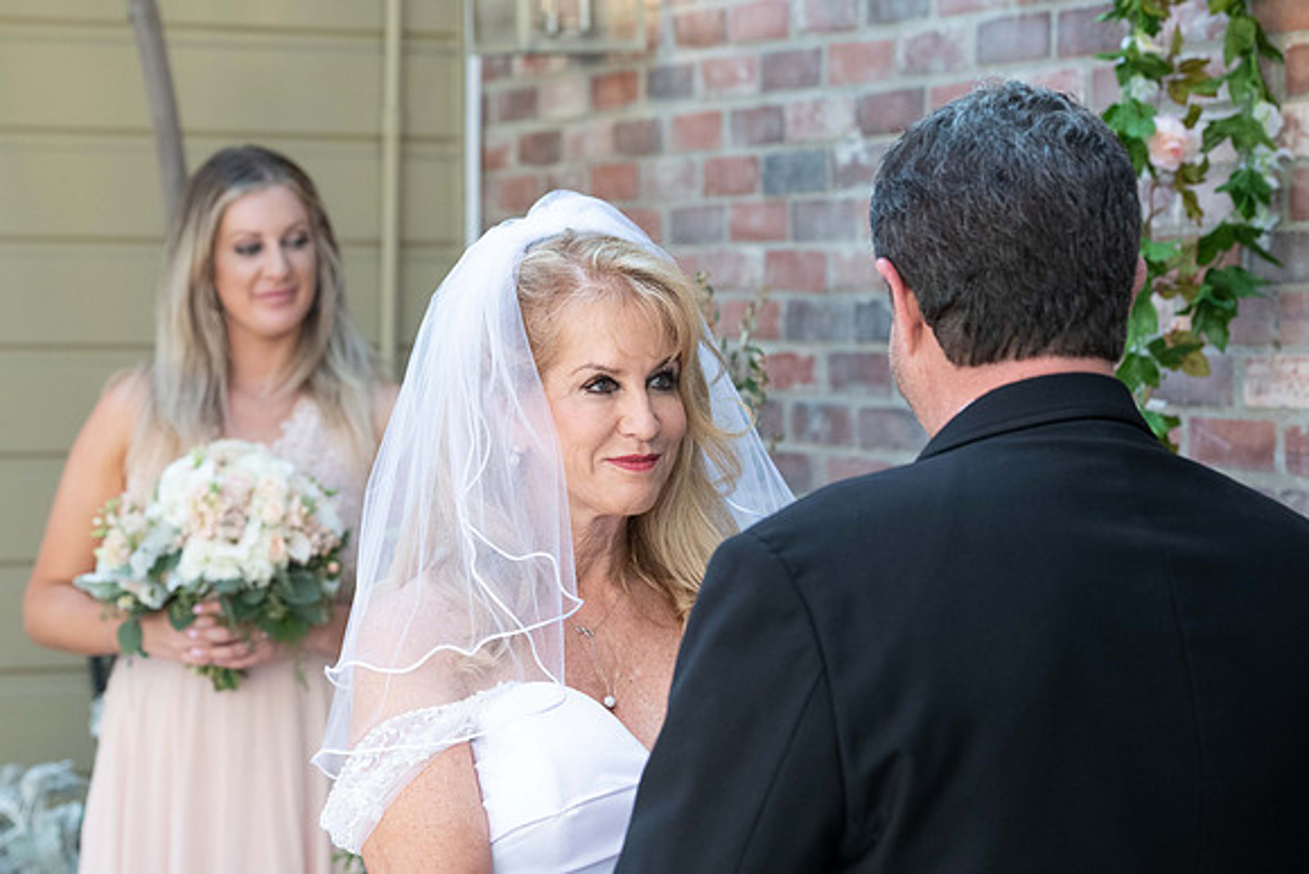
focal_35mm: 107
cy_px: 367
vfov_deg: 12.8
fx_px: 3883
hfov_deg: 19.1
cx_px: 549
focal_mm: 92
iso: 1250
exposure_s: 1/640
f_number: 5.6
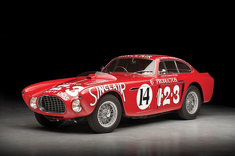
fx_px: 717
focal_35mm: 110
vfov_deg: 12.4
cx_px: 118
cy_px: 78
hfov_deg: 18.6
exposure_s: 1/200
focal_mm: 110
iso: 100
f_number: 8
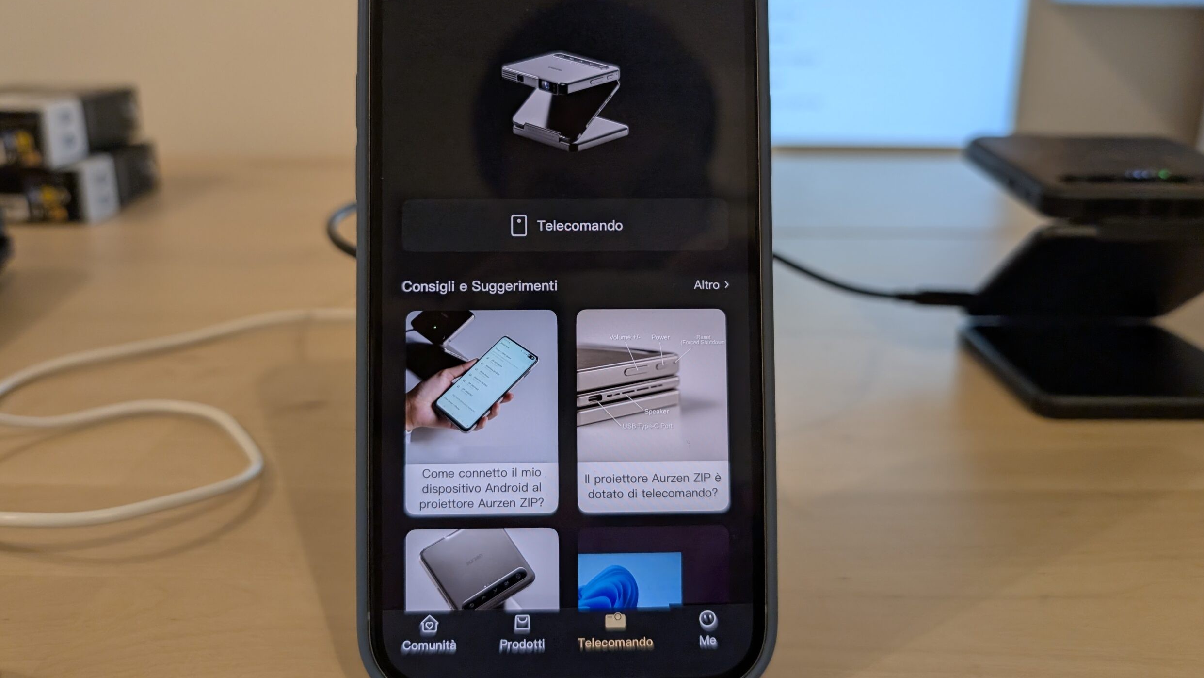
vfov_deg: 42.7
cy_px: 276
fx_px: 862
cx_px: 590
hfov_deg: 69.8
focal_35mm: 27
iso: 153
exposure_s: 1/240
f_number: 1.68
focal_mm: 6.9
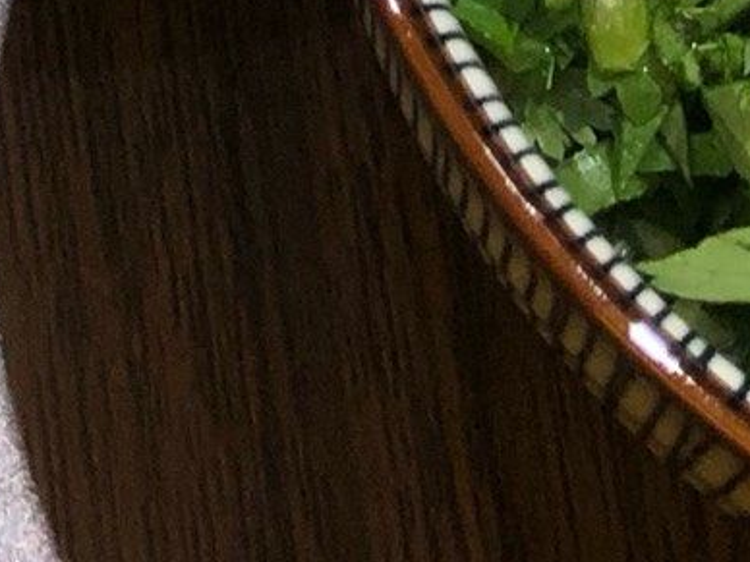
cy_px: -1257
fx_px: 4268
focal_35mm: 197
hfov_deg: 9.9
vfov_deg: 6.7
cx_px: -44
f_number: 1.8
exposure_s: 1/33
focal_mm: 4
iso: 32
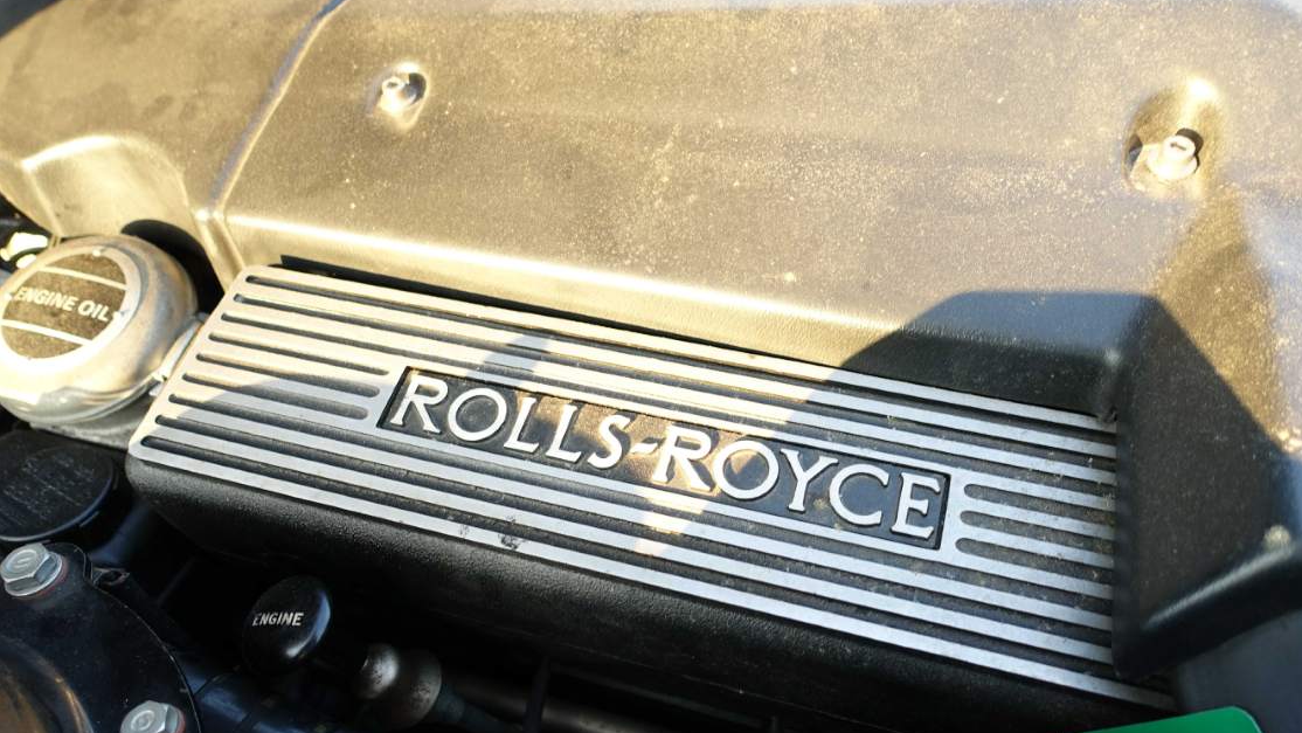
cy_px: 422
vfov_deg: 44.3
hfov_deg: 71.9
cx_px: 672
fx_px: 898
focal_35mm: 26
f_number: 2.8
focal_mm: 8.85
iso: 125
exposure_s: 1/50
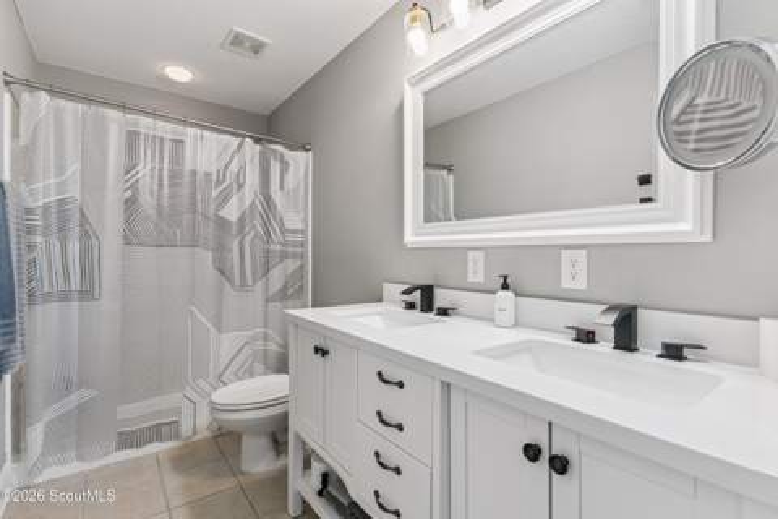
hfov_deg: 93.3
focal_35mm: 17
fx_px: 367
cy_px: 260
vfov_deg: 70.4
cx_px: 389
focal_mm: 17
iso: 250
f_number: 8
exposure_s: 1/10
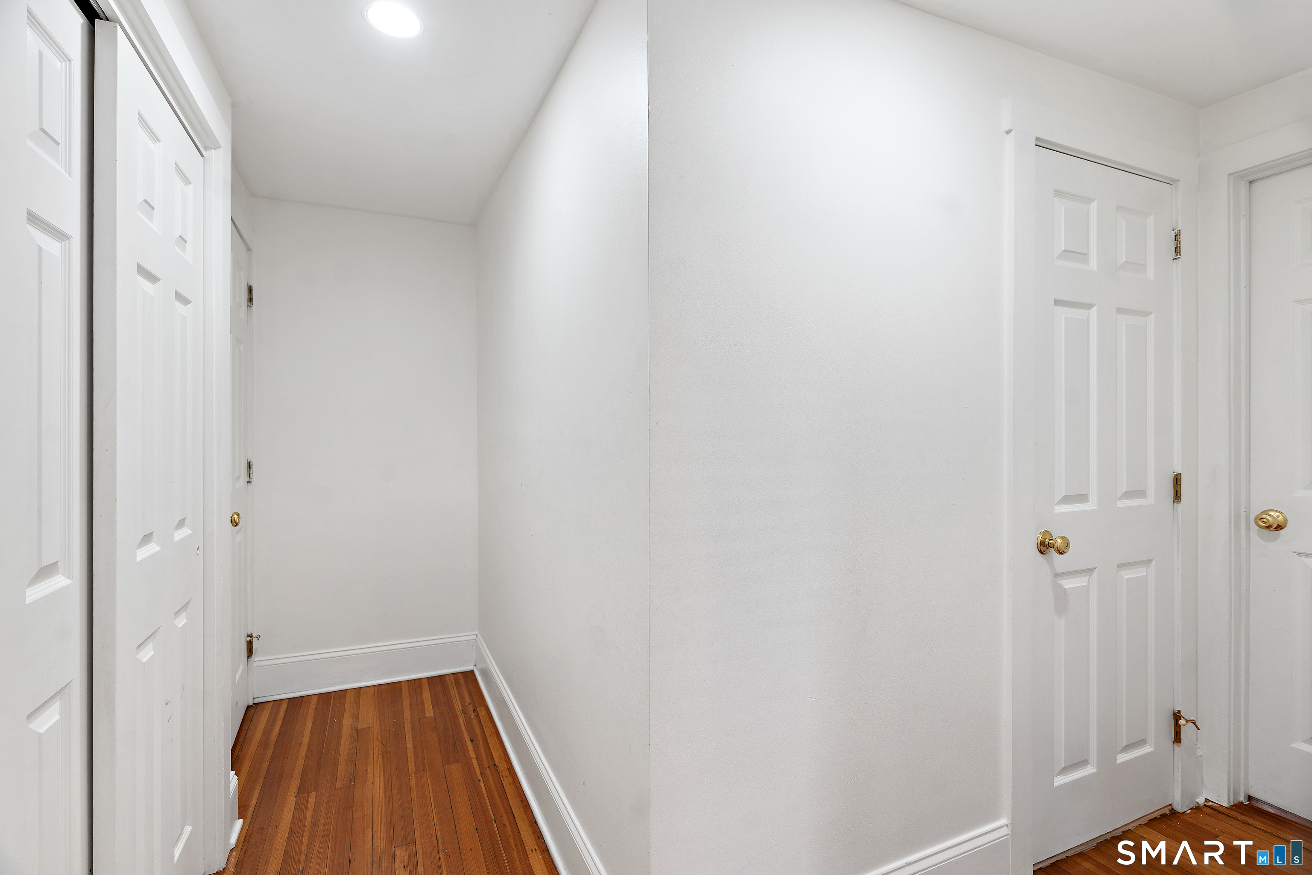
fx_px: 583
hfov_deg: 96.7
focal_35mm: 16
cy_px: 438
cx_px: 656
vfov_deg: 73.7
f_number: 5.6
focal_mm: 16
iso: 100
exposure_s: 1/2
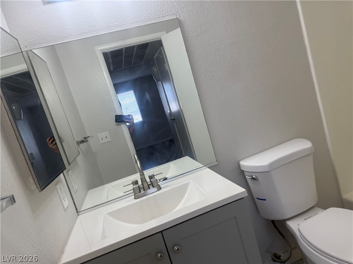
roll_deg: +15.2
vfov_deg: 56.8
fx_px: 245
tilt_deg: -3.7
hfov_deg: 71.6
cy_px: 132
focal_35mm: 24
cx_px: 176
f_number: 1.78
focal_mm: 6.76
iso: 100
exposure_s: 1/237
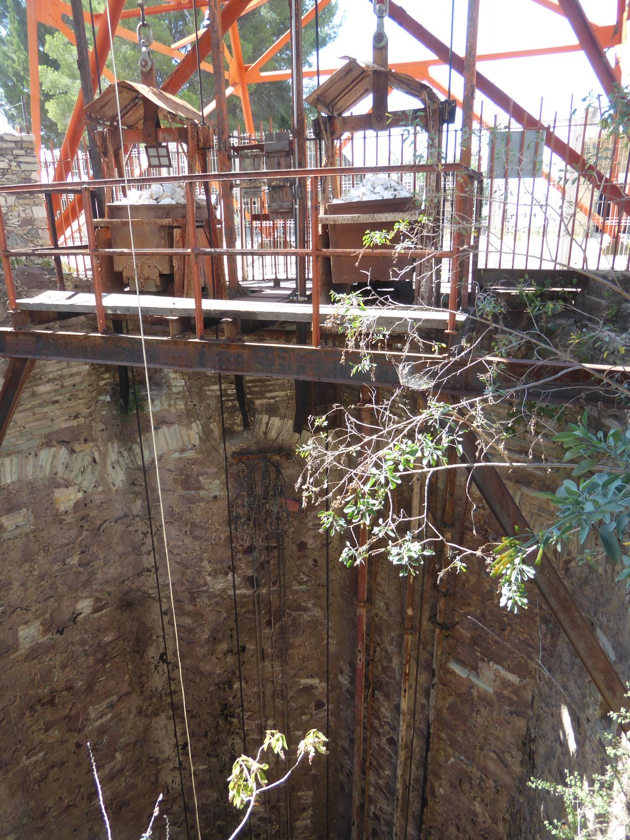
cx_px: 315
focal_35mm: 25
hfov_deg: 54.9
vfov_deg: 69.4
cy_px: 420
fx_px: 607
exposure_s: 1/100
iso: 80
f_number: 3.3
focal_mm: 4.3
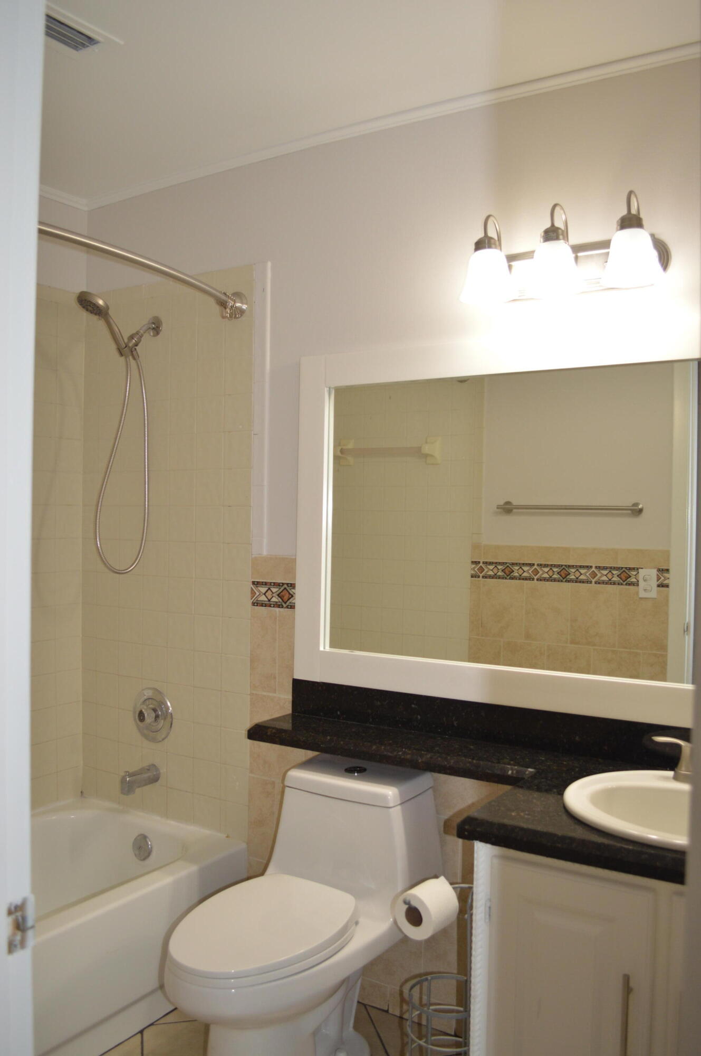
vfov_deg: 62.0
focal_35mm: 30
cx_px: 350
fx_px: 878
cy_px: 528
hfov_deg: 43.5
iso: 400
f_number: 4
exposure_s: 1/125
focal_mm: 20
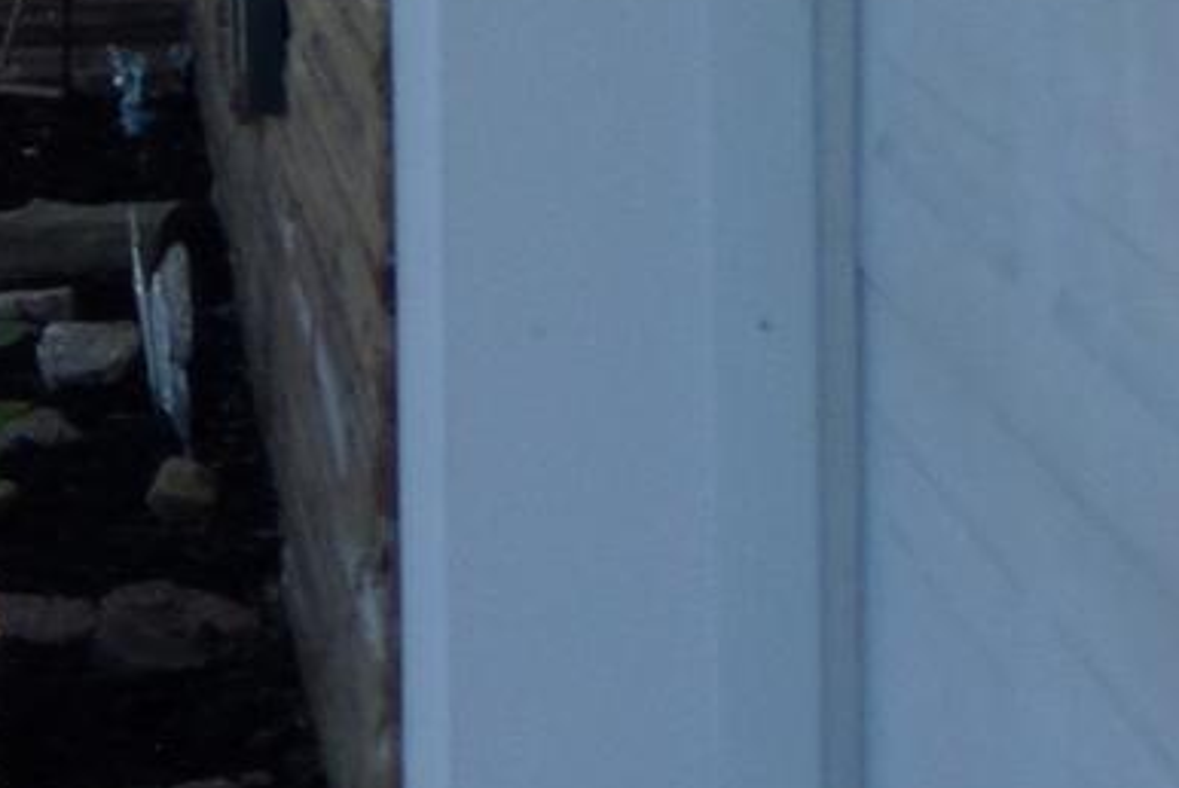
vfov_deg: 6.1
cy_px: -144
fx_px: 7407
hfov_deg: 8.4
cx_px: -1481
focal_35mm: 226
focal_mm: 6.8
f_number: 3.6
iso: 100
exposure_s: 1/750
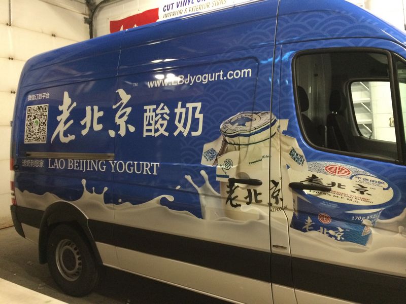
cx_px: 203
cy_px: 152
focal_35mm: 30
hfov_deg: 60.0
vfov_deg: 46.8
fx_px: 352
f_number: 2.2
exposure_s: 1/20
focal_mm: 4.12
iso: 320
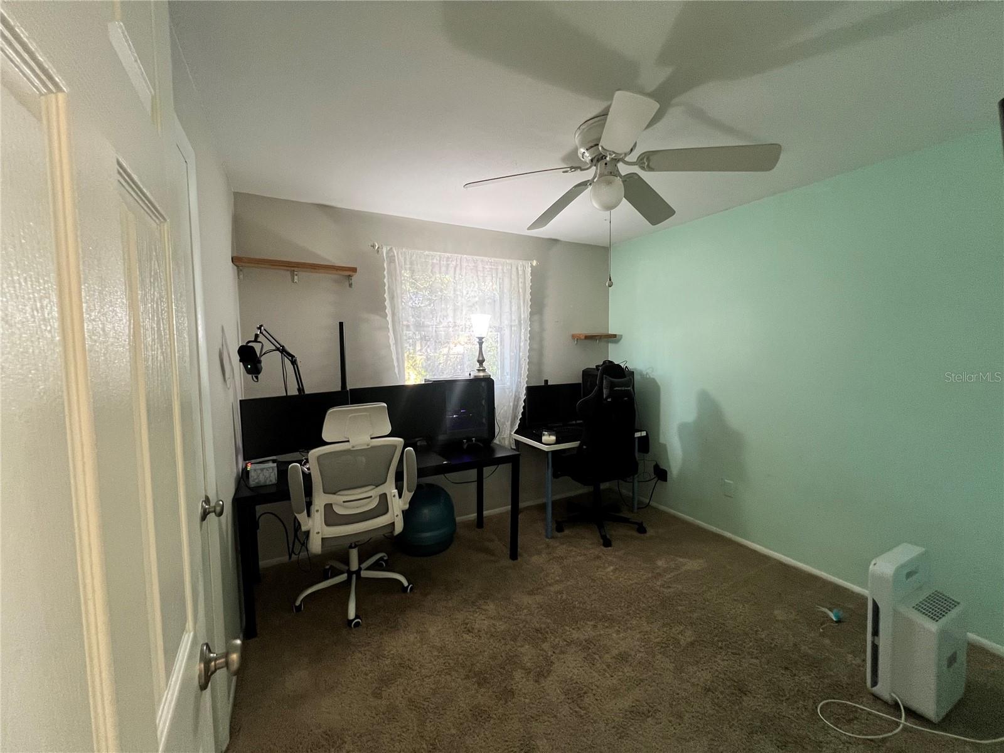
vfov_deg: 89.9
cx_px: 502
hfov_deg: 106.2
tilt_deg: -4.3
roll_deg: +0.4
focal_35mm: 13
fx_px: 377
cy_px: 376
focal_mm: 1.57
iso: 250
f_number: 1.8
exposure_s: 1/60
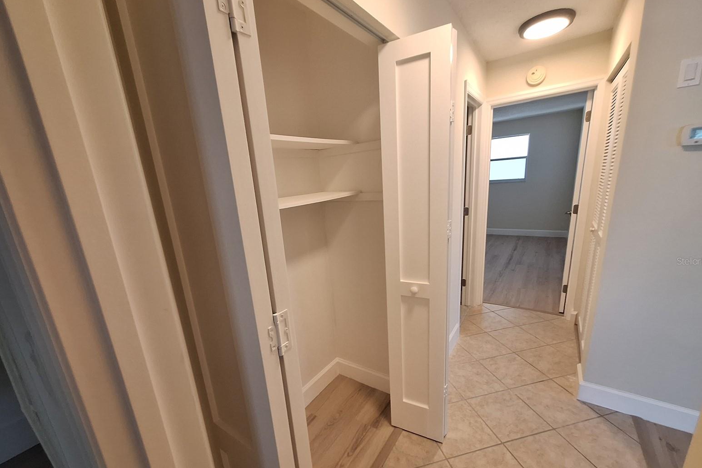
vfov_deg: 80.9
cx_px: 356
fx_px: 273
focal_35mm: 14
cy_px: 261
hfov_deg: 104.2
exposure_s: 1/50
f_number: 2.2
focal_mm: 1.74
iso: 160
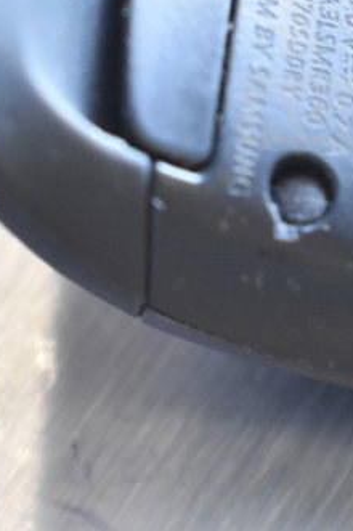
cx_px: 417
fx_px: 3366
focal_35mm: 228
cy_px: 23
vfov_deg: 9.0
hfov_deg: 6.0
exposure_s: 1/100
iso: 3200
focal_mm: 55
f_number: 5.6
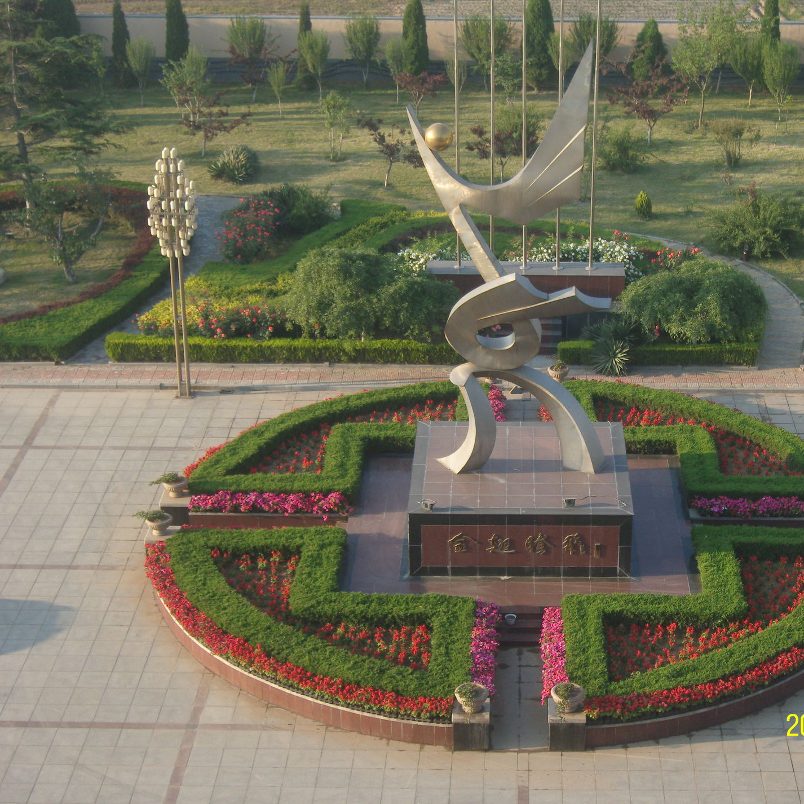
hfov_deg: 23.0
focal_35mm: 75
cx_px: 539
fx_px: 1971
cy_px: 404
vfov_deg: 23.1
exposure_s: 1/250
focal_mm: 13.6
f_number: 3.8
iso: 80
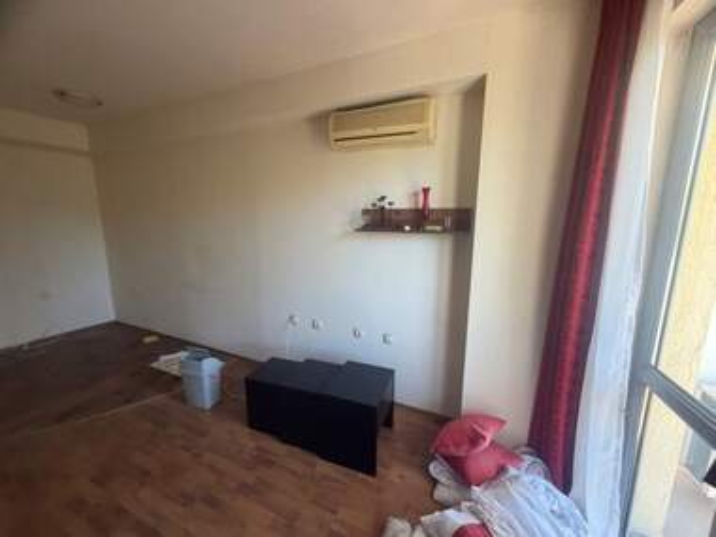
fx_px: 290
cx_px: 358
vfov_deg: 85.7
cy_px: 268
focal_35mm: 14
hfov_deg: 102.1
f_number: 2.2
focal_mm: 2.22
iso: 320
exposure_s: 1/76
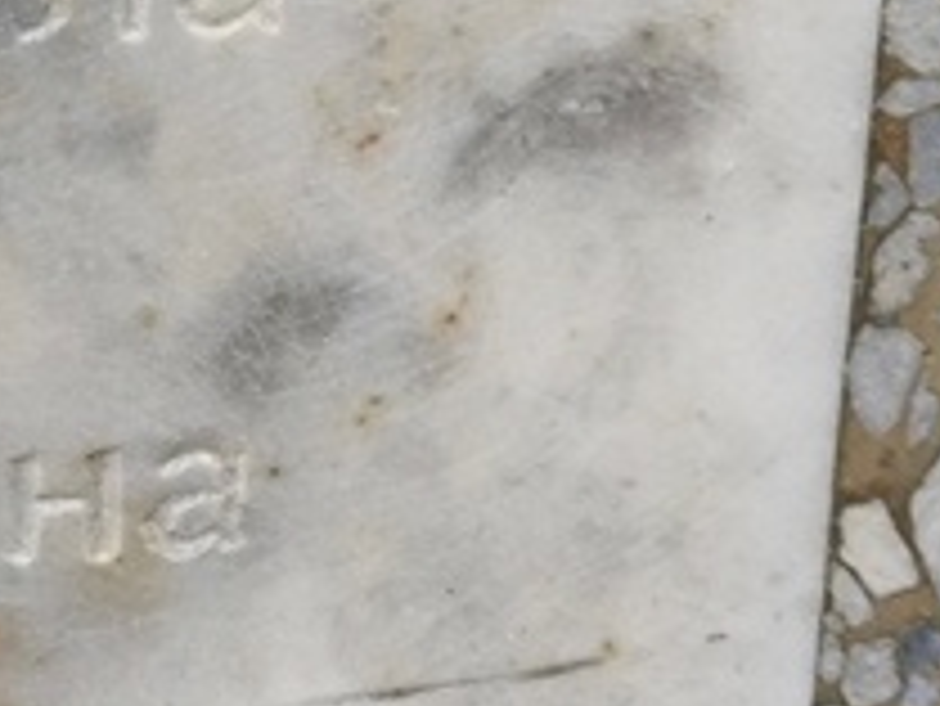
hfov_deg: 10.2
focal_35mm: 191
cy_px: 121
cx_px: -218
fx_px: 5190
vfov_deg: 7.8
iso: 50
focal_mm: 4.71
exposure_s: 1/144
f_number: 1.7
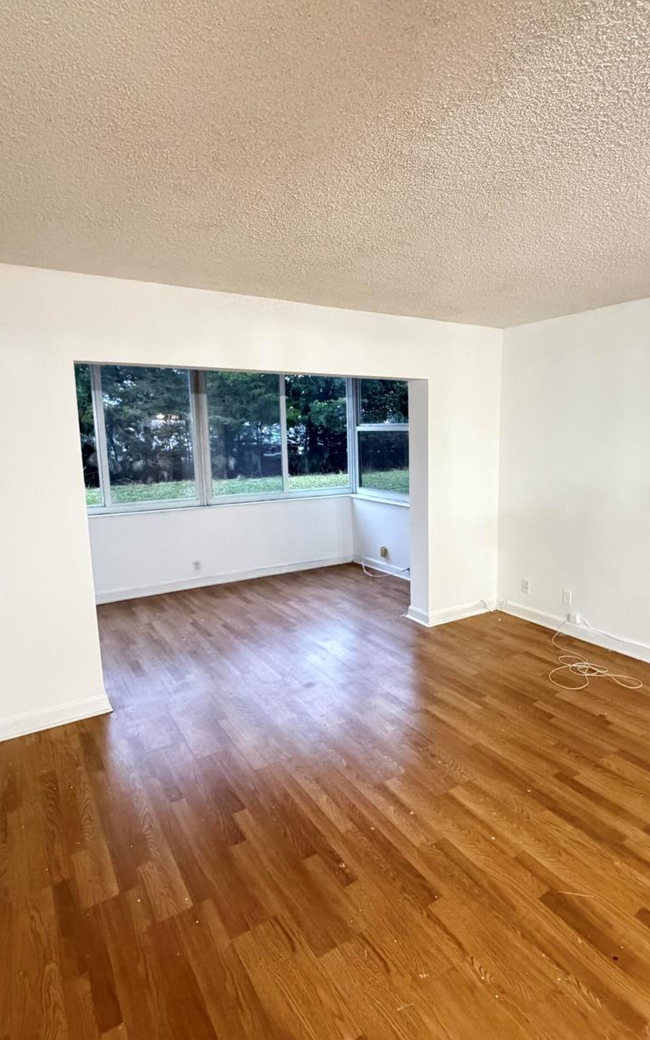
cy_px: 515
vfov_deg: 85.1
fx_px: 567
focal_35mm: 20
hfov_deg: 59.0
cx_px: 399
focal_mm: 2.22
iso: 1250
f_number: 2.2
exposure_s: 1/60
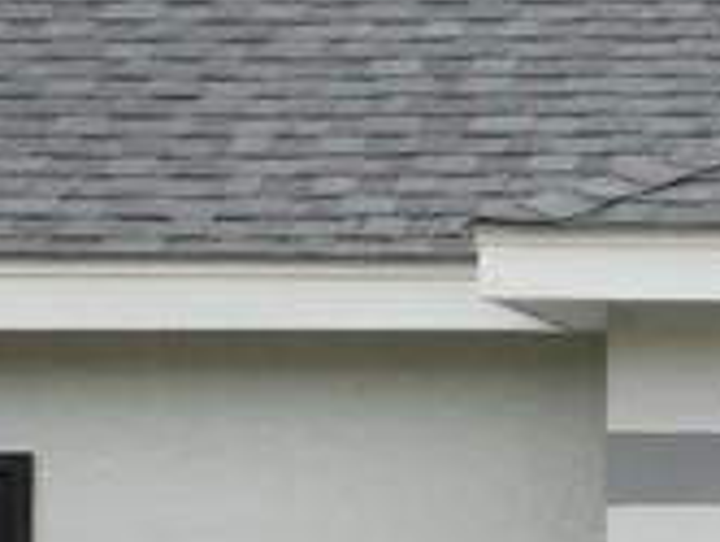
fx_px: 9103
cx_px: 1301
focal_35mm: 437
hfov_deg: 4.5
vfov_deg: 3.4
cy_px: 902
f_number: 4.3
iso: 125
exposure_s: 1/250
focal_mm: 12.6
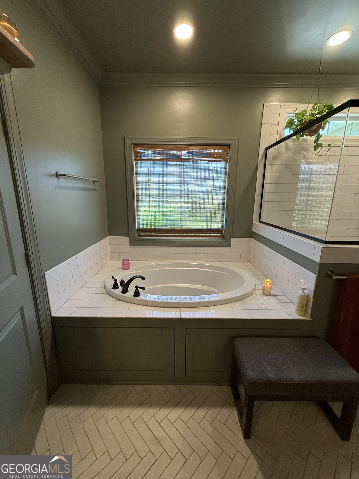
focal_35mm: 14
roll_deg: -0.7
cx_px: 180
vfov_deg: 102.1
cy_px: 240
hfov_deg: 85.7
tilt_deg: -12.5
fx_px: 194
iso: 200
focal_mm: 2.22
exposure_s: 1/120
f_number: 2.2
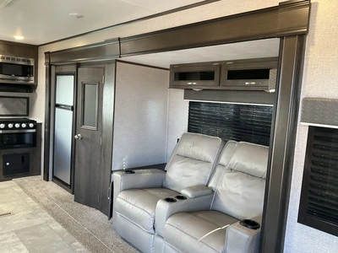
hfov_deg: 61.7
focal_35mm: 29
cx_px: 169
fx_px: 283
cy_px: 126
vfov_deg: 48.2
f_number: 1.8
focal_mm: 3
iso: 160
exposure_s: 1/60
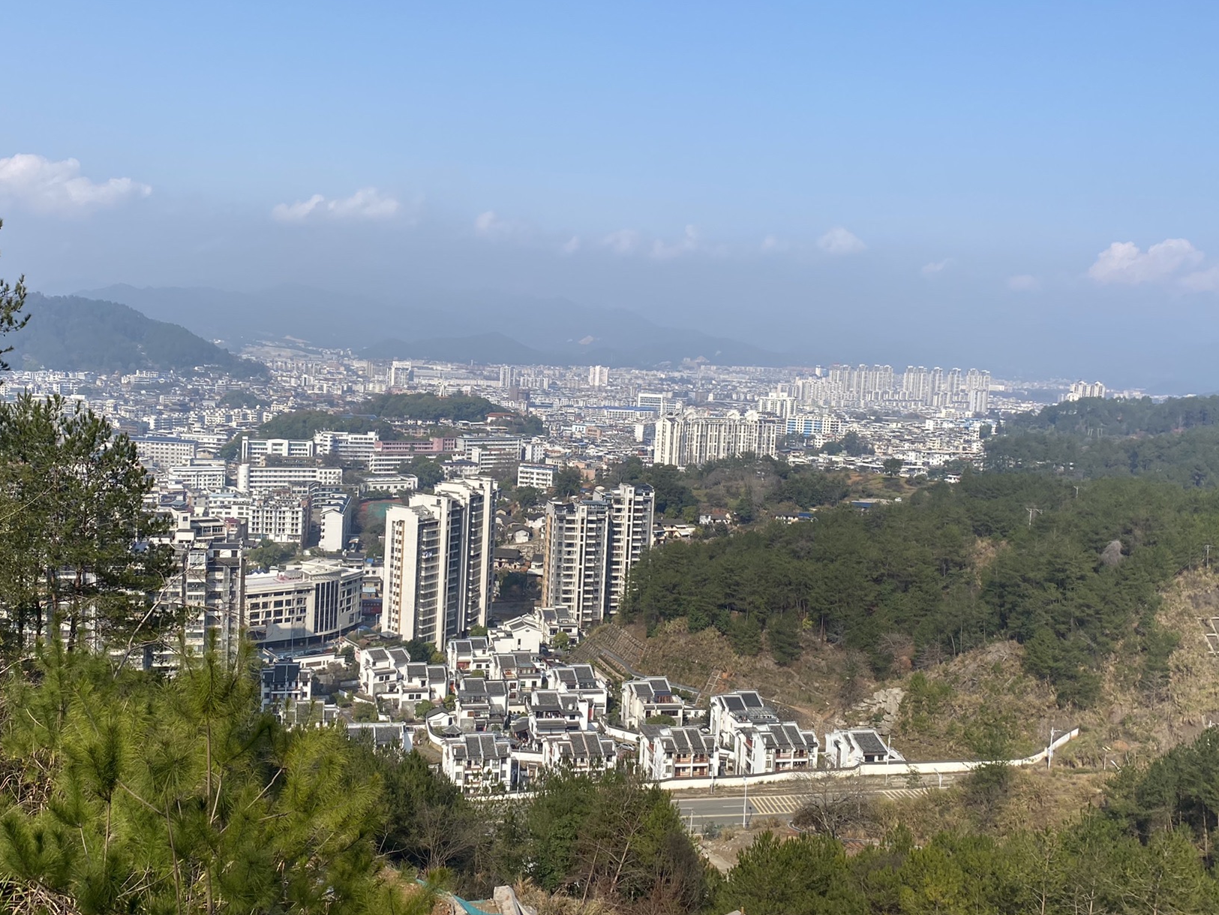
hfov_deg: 56.8
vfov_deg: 44.2
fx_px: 1127
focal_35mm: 32
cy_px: 451
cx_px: 569
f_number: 1.8
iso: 32
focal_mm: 4.25
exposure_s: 1/3215
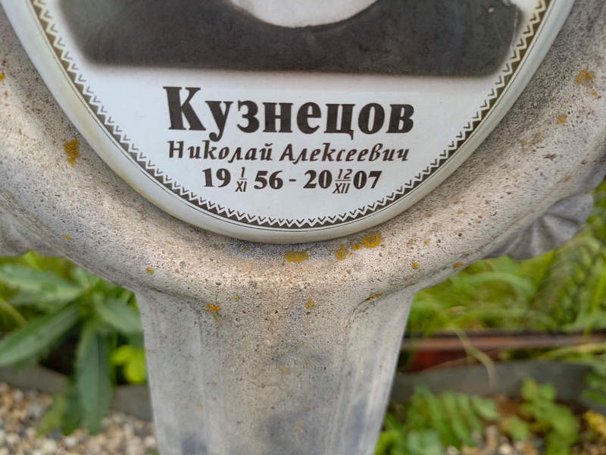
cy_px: 228
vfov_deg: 54.9
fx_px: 438
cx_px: 303
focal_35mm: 25
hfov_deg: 69.4
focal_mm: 4.76
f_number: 1.69
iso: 112
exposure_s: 1/206
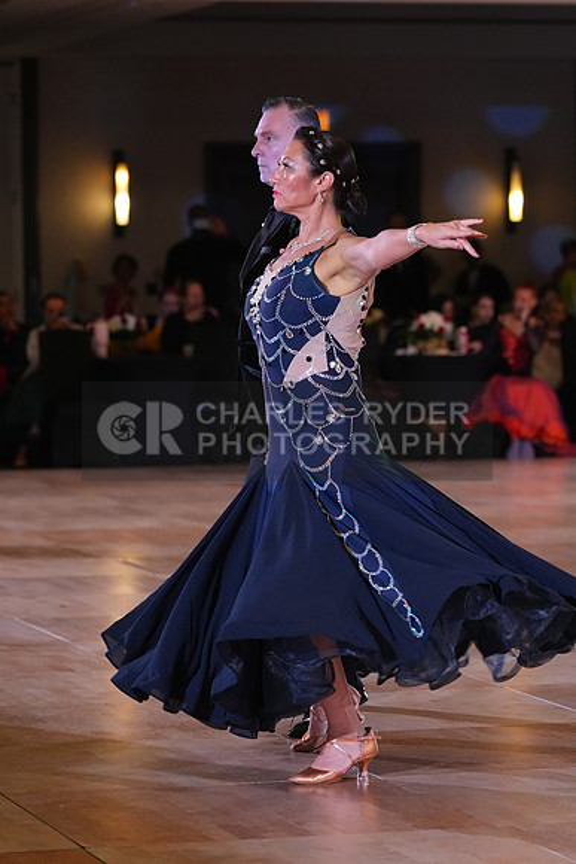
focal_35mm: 154
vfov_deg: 13.3
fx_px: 3694
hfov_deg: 8.9
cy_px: 432
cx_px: 288
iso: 3200
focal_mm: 154
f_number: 5
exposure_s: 1/250
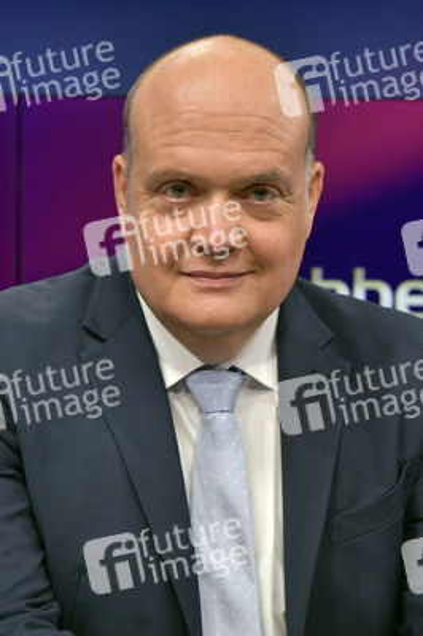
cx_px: 212
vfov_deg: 33.4
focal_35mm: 60
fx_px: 1059
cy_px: 318
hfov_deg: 22.6
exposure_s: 1/200
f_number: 6.3
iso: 2500
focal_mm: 60
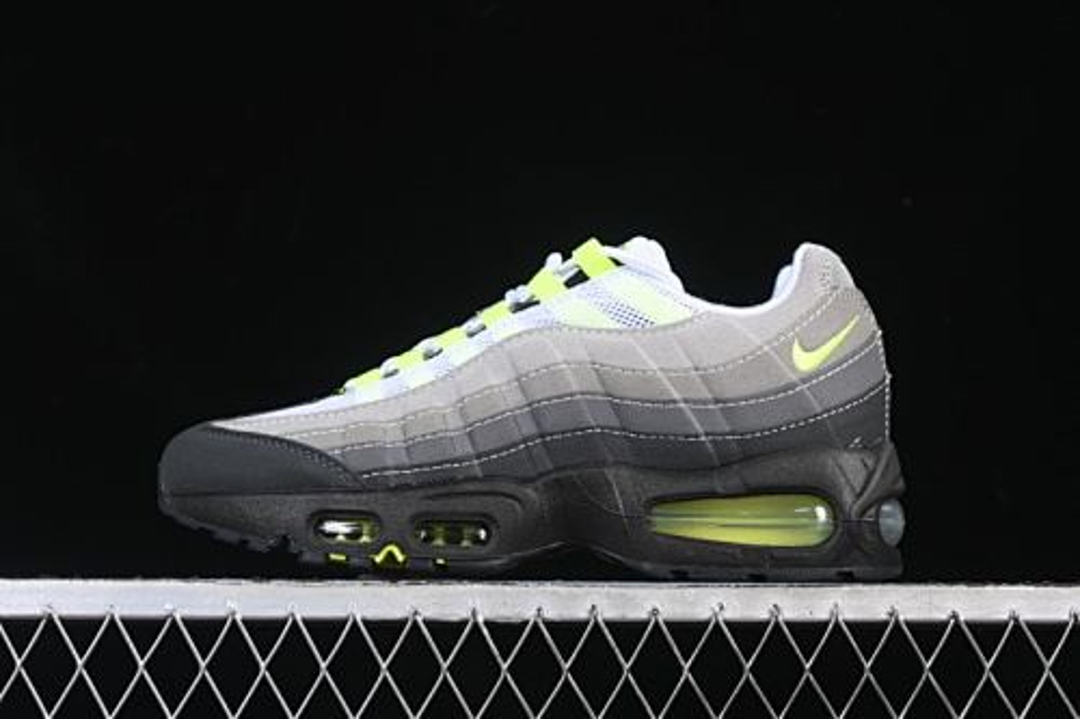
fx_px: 2249
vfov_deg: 18.2
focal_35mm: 75
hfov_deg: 27.0
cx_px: 540
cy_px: 360
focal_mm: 50
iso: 160
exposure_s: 1/60
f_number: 6.3
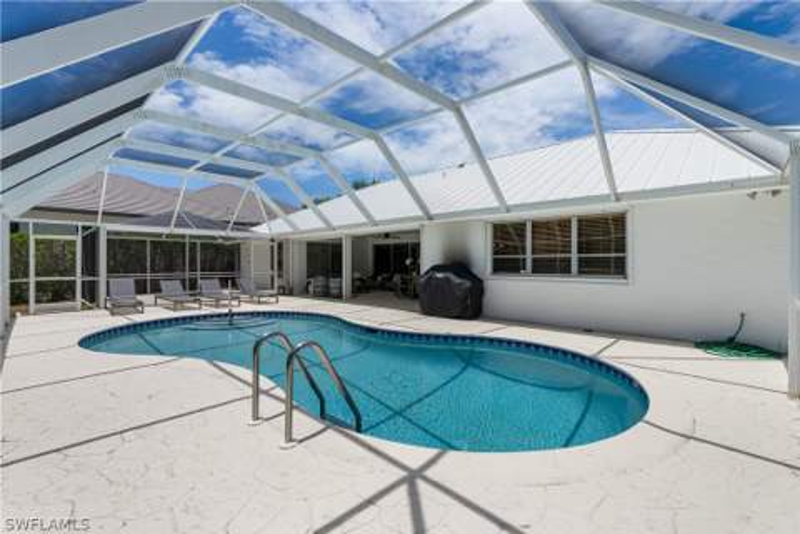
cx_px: 400
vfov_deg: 73.7
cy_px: 267
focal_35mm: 16
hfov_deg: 96.7
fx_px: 356
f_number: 9
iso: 100
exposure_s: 1/160
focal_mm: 16
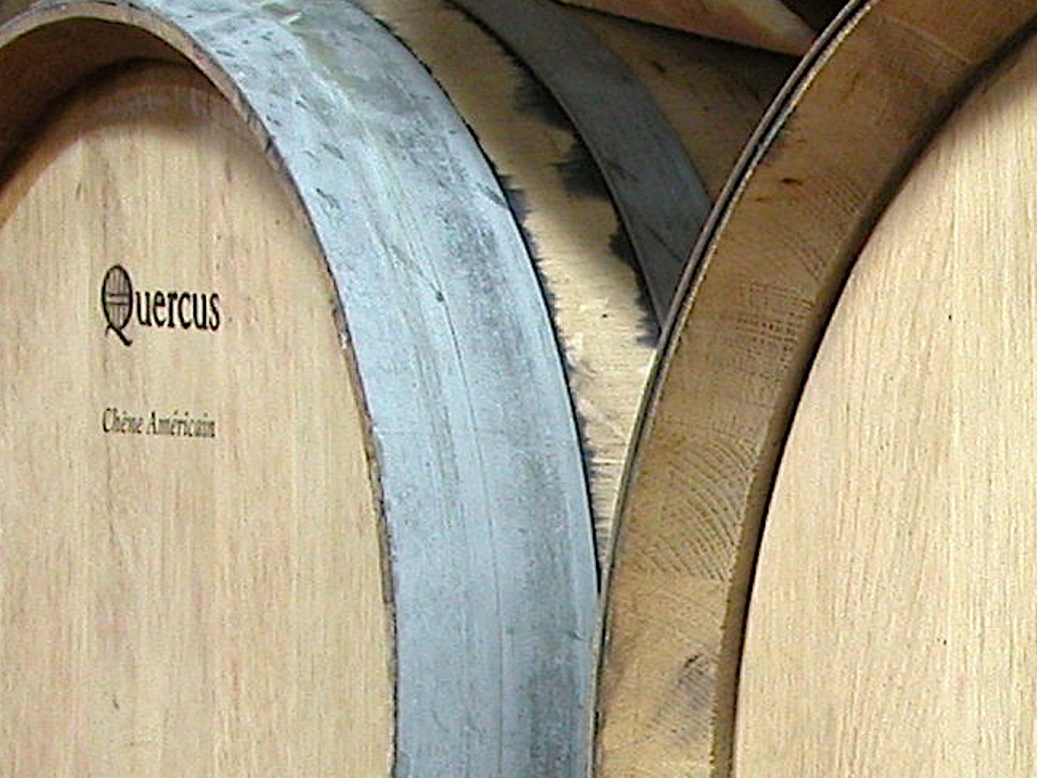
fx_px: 4135
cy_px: 922
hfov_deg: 14.2
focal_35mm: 138
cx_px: 925
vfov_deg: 10.6
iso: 135
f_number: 2.8
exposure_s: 1/3.8
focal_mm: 8.9
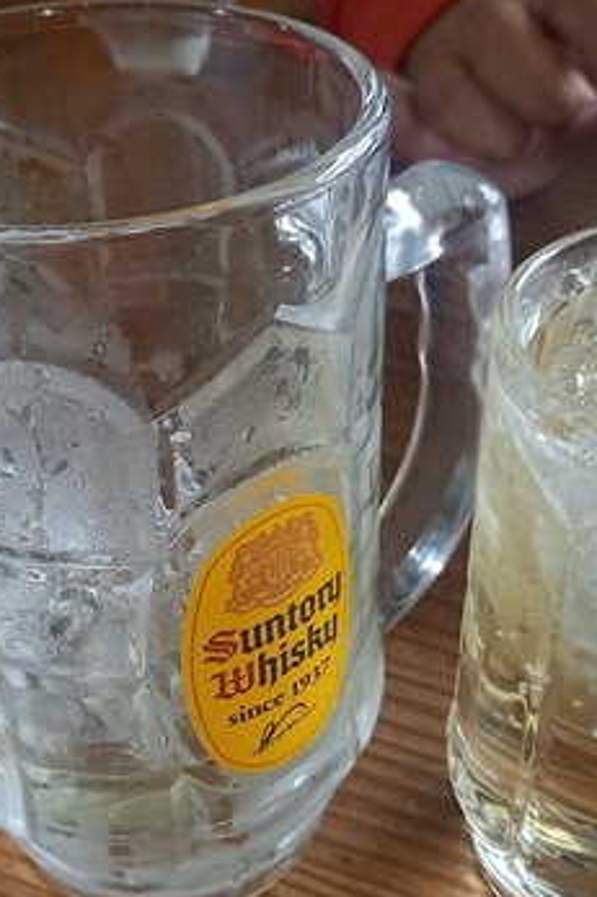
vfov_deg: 40.9
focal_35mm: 48
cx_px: 274
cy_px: 551
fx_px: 1195
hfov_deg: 28.0
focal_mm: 4.65
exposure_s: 1/50
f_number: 1.8
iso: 320
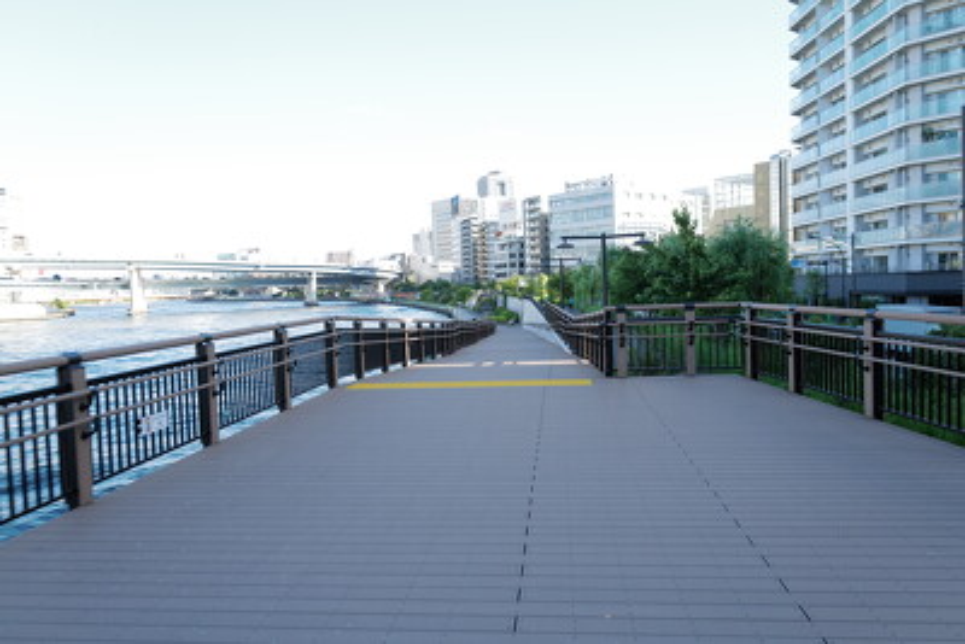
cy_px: 322
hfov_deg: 65.5
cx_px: 482
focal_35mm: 28
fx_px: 751
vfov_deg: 46.4
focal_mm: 28
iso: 100
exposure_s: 1/125
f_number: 4
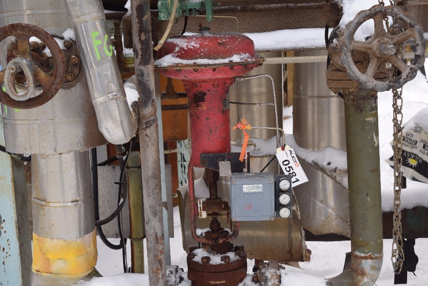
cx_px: 214
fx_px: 714
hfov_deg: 33.4
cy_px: 143
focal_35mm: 60
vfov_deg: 22.7
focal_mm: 40
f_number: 5.6
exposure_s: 1/125
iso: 400
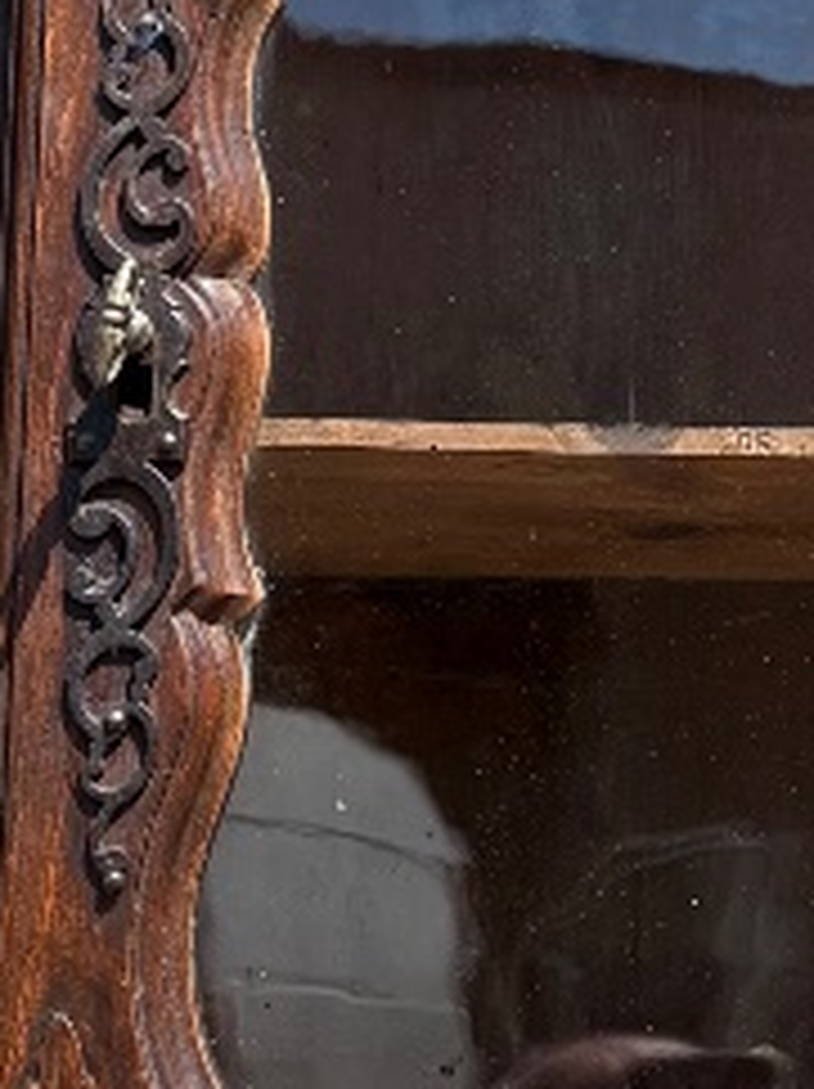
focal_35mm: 129
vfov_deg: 15.1
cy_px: 126
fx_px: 4052
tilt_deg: +16.0
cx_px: 845
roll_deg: -0.7
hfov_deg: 11.3
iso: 50
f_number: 1.6
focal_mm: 5.96
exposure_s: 1/1953
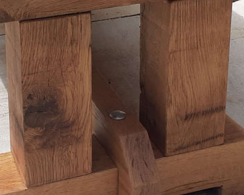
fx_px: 498
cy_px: 31
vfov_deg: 21.8
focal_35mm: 69
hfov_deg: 27.5
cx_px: 110
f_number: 1.9
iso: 40
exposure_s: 1/612
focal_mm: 3.6
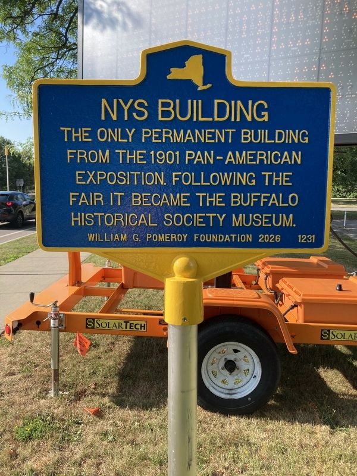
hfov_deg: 49.7
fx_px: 385
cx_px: 178
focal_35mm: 28
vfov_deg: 63.4
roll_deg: +0.5
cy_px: 238
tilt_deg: -5.8
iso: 20
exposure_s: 1/639
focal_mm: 3.99
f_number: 1.8
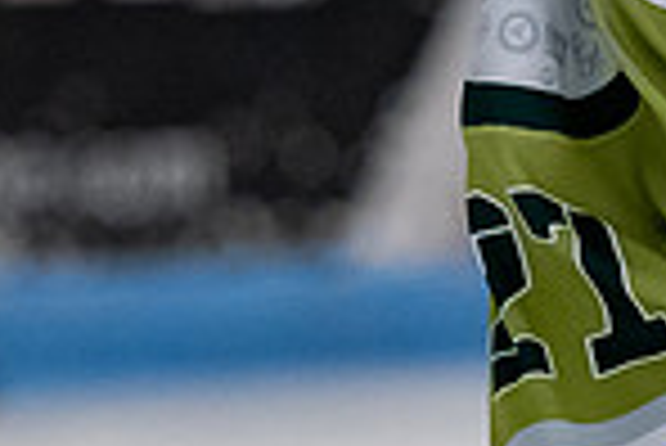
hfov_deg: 1.5
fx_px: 25610
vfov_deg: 1.0
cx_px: 1160
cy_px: -484
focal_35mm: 1383
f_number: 3.2
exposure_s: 1/800
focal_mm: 160
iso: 2000
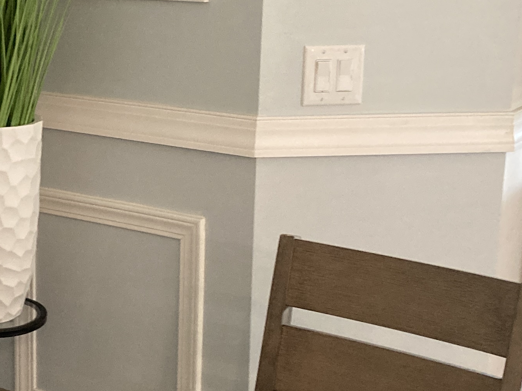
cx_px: 33
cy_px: 197
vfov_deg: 17.6
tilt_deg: -12.7
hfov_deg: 22.6
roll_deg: -0.4
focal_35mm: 84
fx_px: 1267
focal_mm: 3.99
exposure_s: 1/40
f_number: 1.8
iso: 250
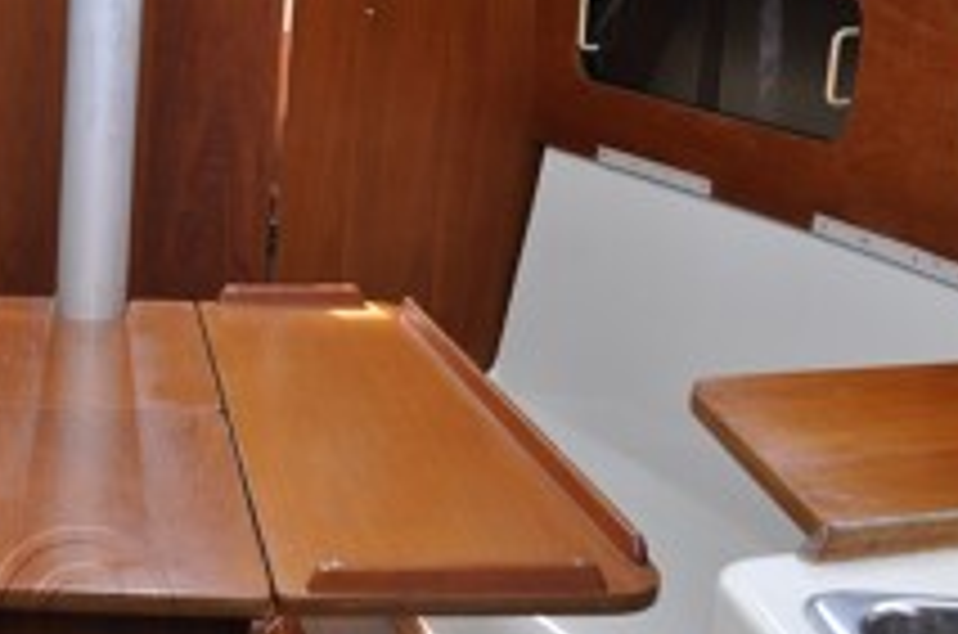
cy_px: 333
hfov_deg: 30.9
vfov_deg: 21.8
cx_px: 81
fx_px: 1646
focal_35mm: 62
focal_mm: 21
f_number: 7.1
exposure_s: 1/50
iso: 200
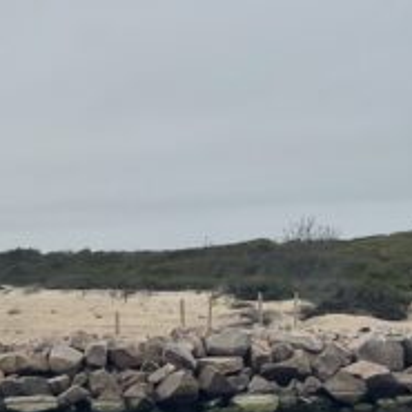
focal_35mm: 127
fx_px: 1710
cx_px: -2
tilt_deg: +1.4
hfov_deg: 13.5
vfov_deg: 13.7
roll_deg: +1.2
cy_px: 232
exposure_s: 1/7299
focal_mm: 4.2
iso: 32
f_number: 1.6
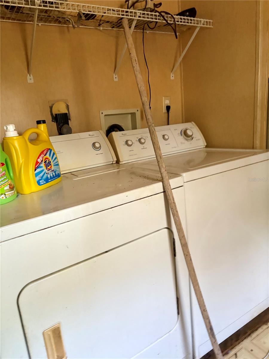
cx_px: 134
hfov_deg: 53.1
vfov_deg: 67.3
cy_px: 180
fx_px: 269
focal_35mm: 26
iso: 400
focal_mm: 5.96
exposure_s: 1/60
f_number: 1.6
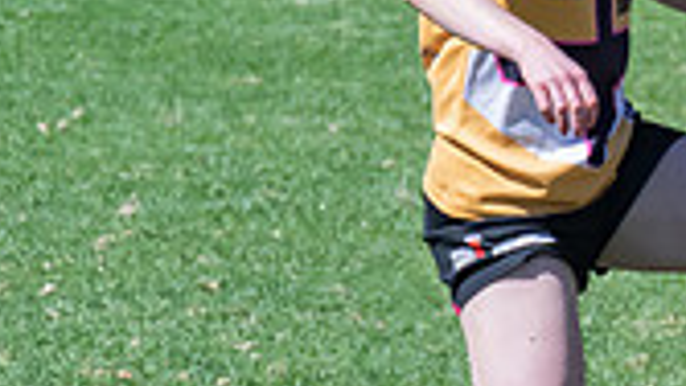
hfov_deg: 0.5
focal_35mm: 4091
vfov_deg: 0.3
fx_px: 74427
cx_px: 1361
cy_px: 133
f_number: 10
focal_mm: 600
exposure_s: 1/1250
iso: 800
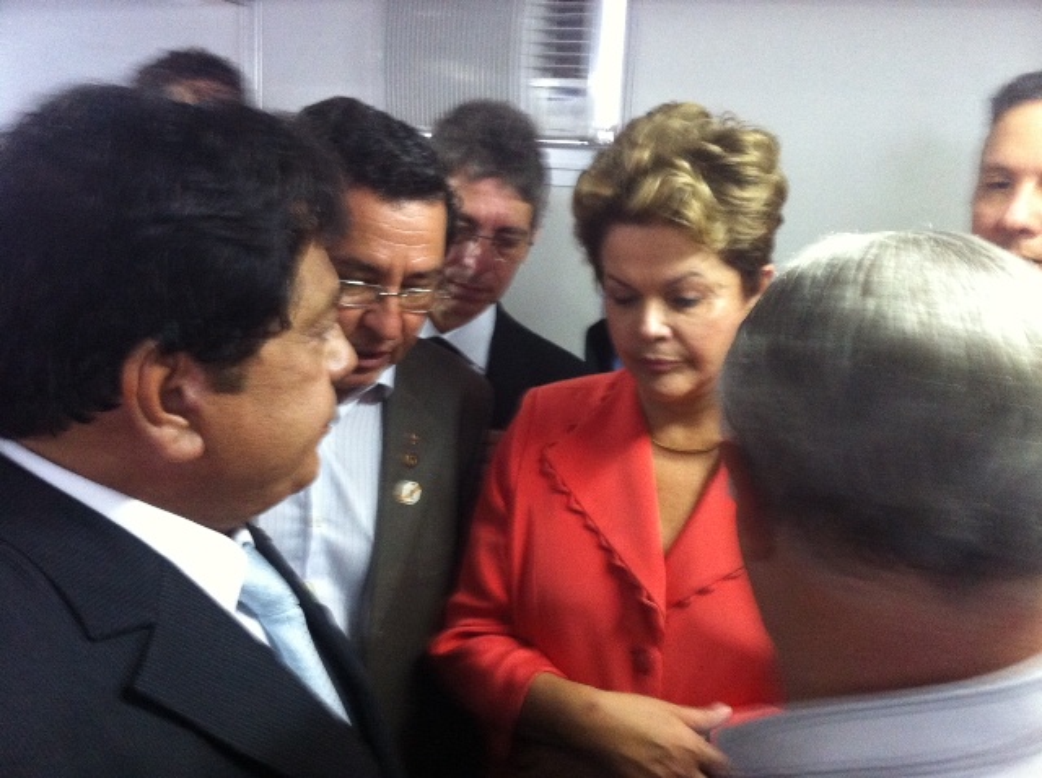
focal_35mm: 35
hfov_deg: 52.7
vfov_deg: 40.6
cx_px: 521
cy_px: 389
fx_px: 1052
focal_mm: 3.85
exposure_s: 1/15
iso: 320
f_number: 2.8
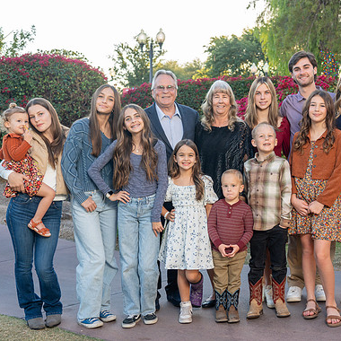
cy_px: 168
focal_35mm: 48
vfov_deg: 35.4
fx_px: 535
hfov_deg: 35.2
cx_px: 211
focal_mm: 35
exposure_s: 1/200
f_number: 4
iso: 250
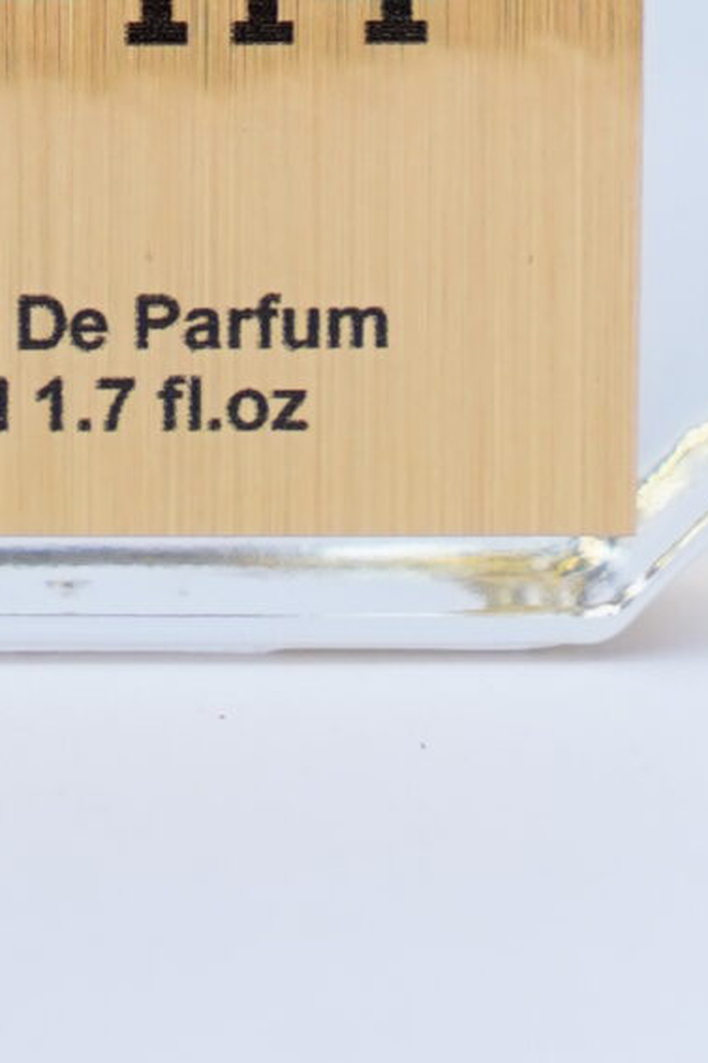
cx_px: 114
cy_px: -1277
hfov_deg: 2.9
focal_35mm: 475
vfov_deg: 4.3
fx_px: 14020
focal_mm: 70
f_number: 6.3
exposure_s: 1/200
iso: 400
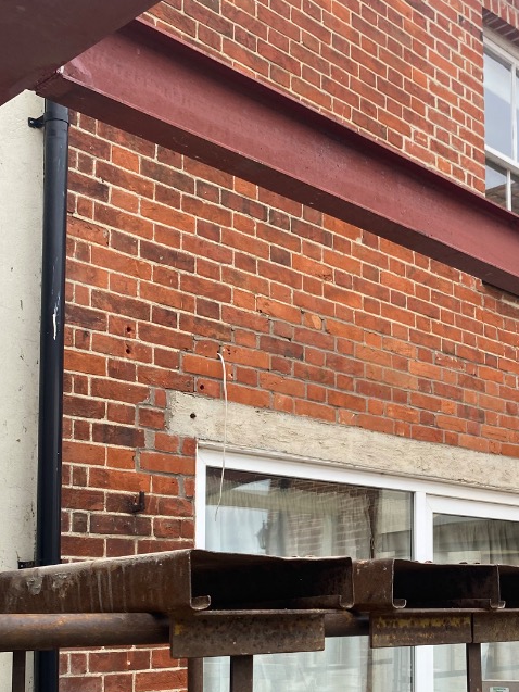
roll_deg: +1.5
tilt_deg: +6.7
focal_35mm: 49
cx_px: 470
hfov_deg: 28.5
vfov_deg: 37.7
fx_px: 979
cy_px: 539
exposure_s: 1/122
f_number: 1.8
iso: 32
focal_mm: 4.25
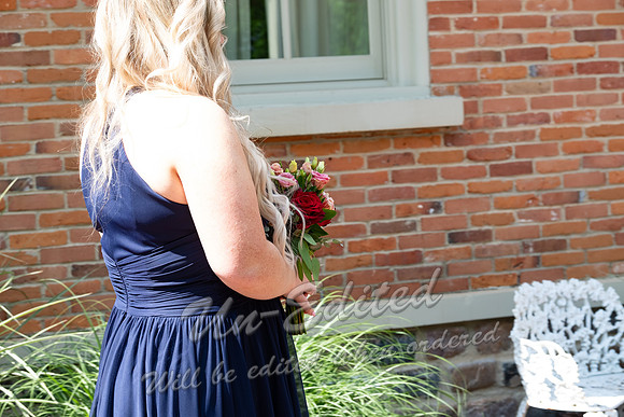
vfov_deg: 18.2
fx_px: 1300
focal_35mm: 75
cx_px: 312
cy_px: 208
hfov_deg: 27.0
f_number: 5.6
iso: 250
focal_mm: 50
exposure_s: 1/200
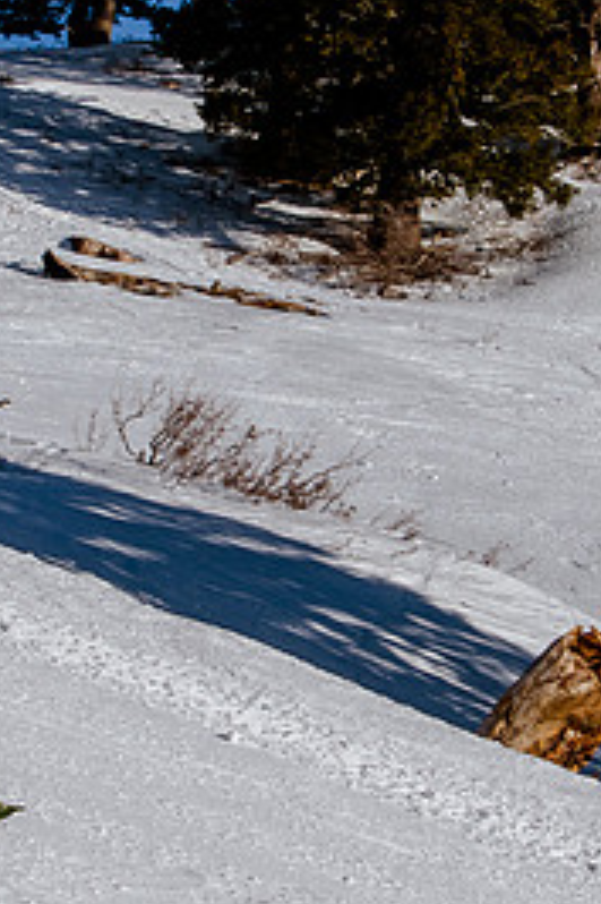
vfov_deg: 12.8
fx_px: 4037
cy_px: 341
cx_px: 281
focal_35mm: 161
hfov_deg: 8.5
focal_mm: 34
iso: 160
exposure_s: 1/1000
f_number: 8
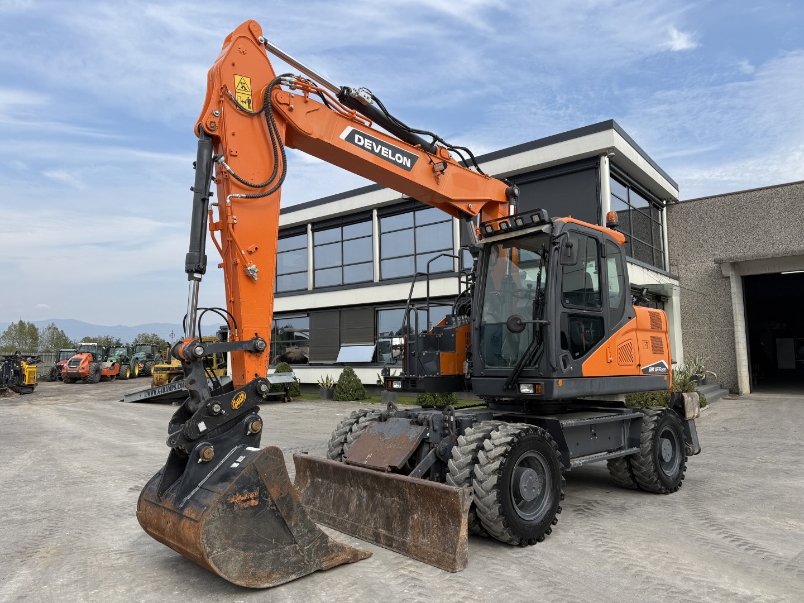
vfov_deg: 56.8
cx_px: 402
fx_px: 557
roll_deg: +0.9
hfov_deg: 71.6
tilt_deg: +5.1
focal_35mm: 24
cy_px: 302
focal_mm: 6.76
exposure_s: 1/3279
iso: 80
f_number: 1.78
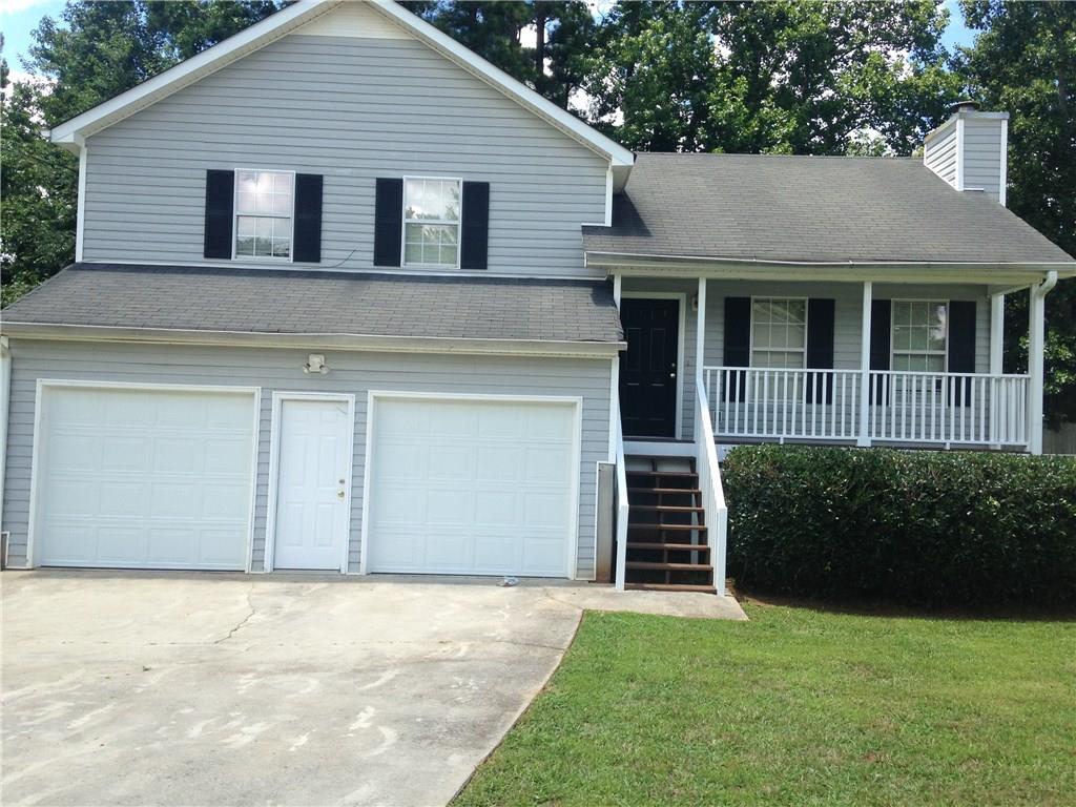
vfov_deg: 42.9
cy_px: 404
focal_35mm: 33
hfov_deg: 55.4
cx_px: 538
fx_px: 1026
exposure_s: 1/695
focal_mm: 4.12
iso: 50
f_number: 2.4
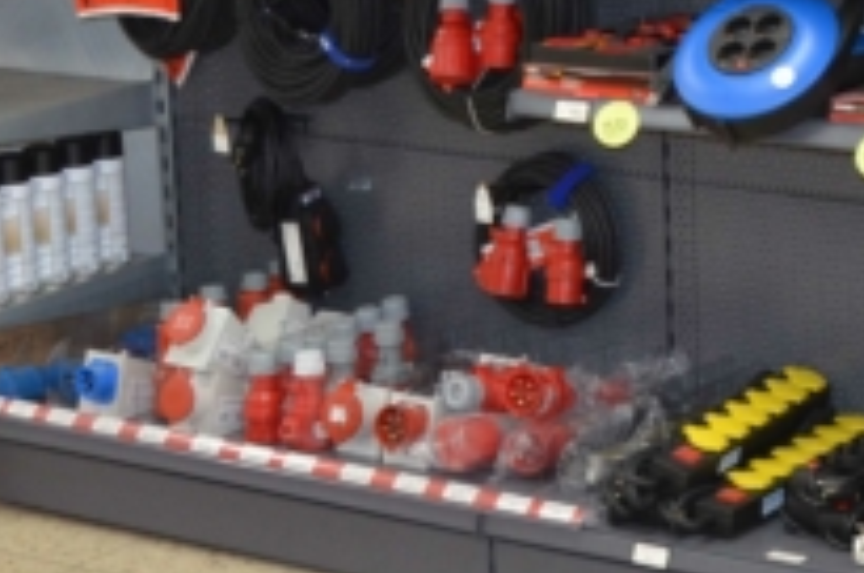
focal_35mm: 124
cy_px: -116
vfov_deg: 10.8
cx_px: 1014
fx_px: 2971
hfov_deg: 16.0
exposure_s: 1/60
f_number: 3.8
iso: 1000
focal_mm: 24
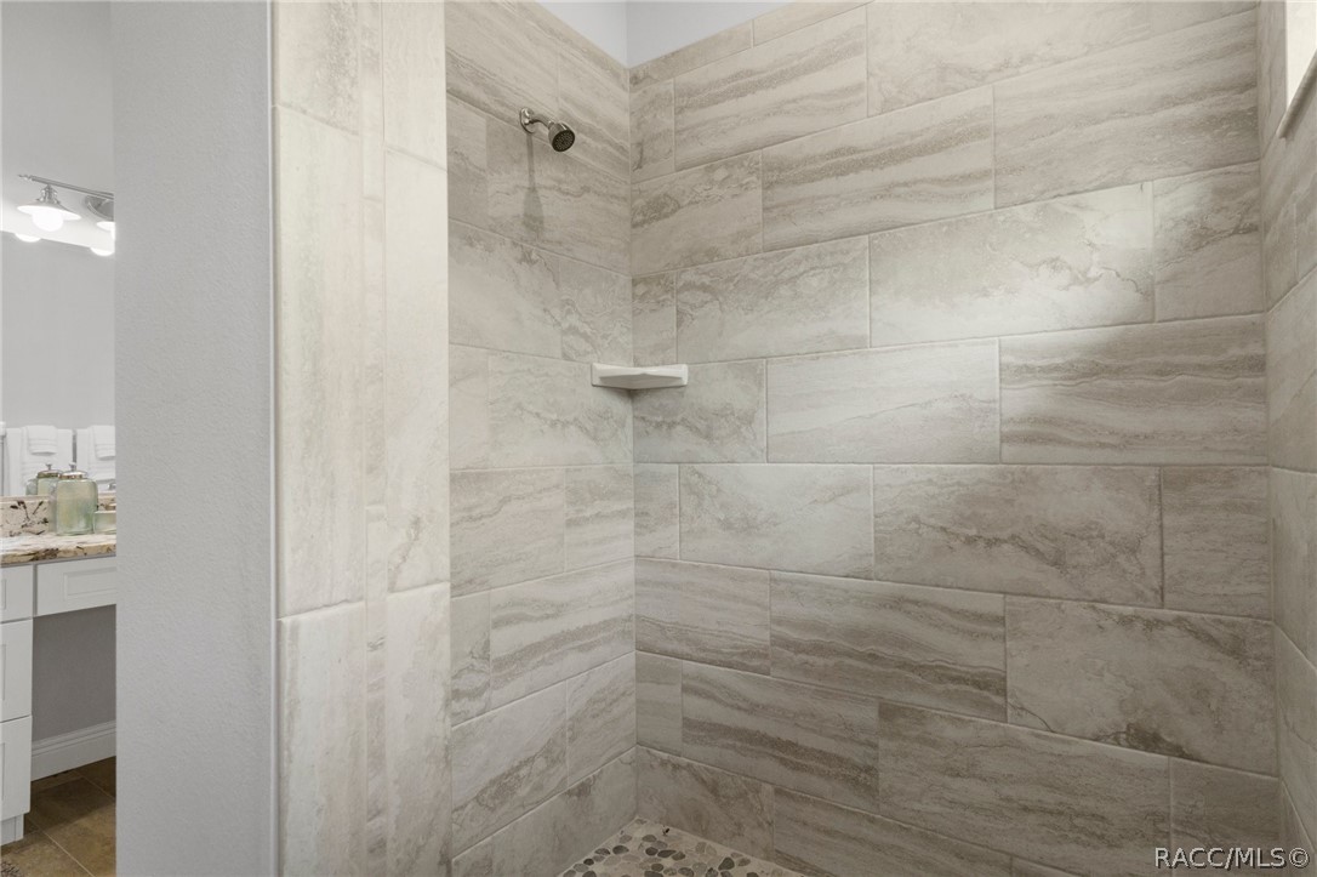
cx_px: 658
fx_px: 658
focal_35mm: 18
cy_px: 438
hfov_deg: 90.0
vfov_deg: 67.3
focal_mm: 12
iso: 640
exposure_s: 1/8
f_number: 8
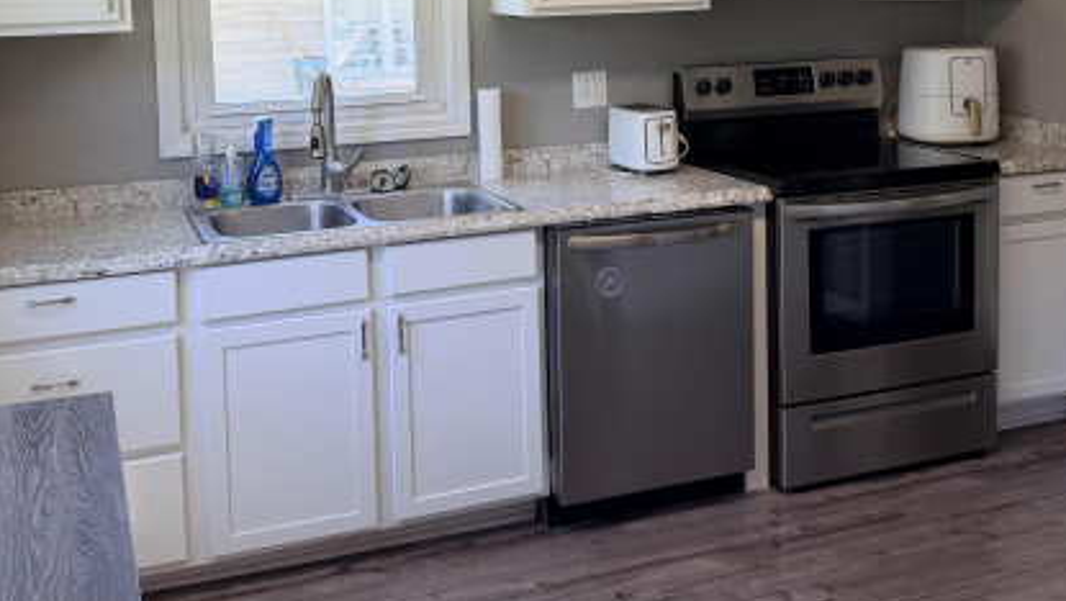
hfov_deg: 48.3
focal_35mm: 42
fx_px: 1188
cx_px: 523
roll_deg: +1.7
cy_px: 87
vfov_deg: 27.6
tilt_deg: -6.1
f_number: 1.78
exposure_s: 1/141
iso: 100
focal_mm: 6.76
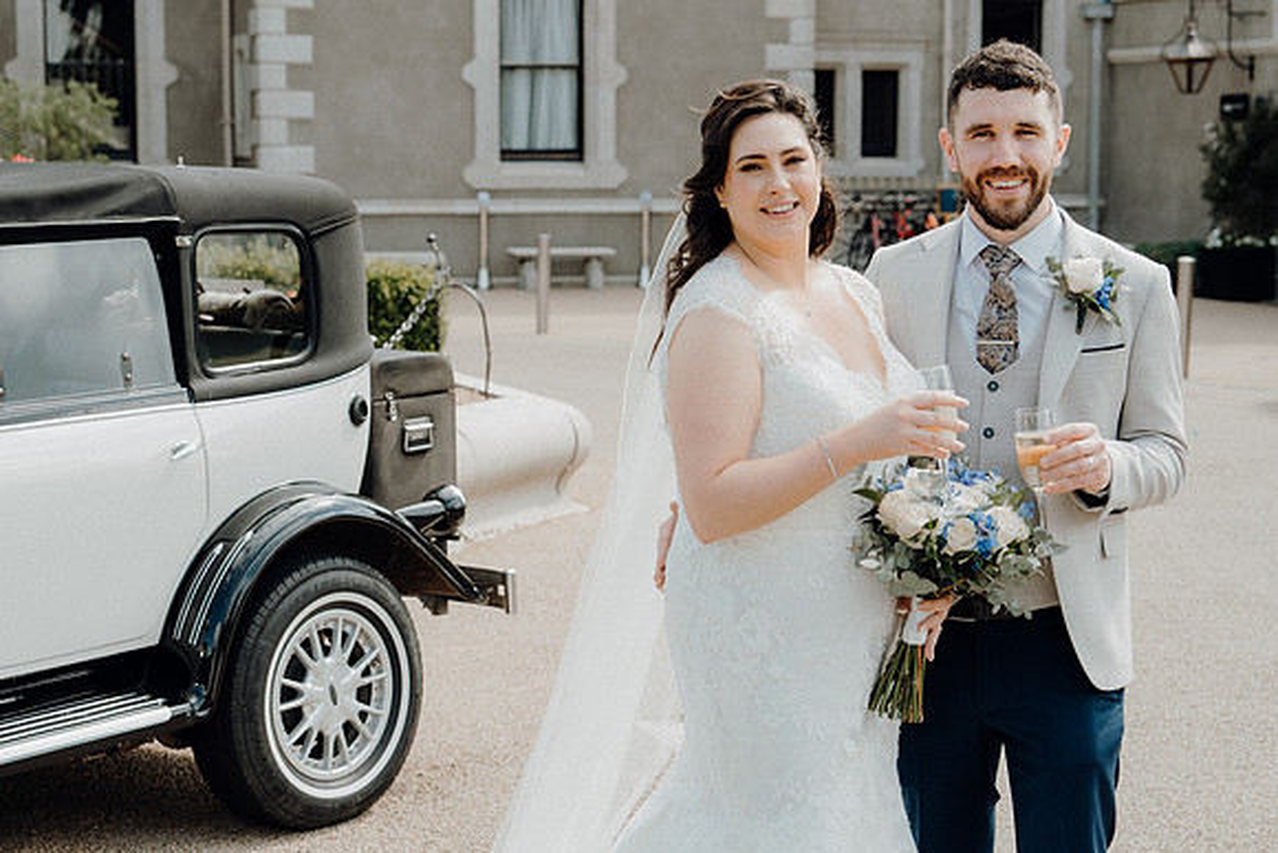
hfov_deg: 28.1
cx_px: 639
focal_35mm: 72
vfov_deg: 18.9
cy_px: 426
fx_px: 2556
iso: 125
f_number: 3.5
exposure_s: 1/320
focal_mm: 48
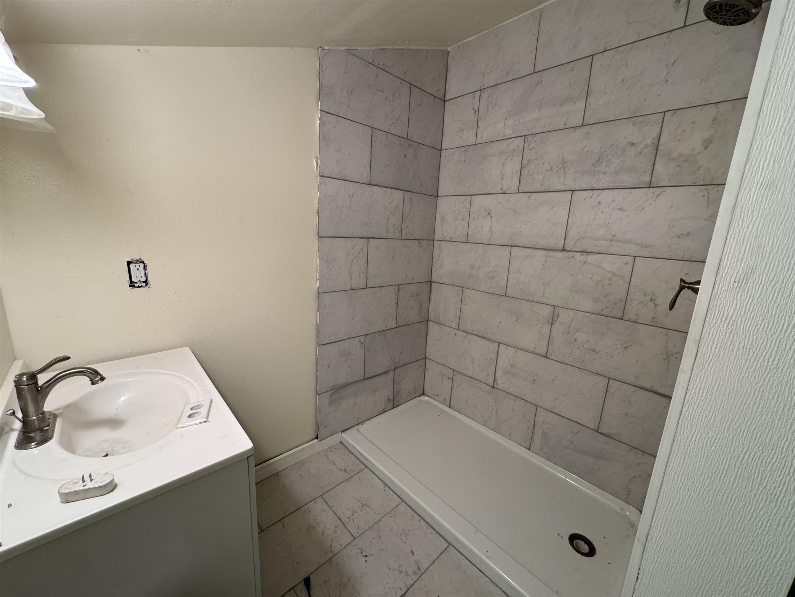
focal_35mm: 14
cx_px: 398
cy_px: 298
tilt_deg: -13.6
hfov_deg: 102.1
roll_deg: -2.6
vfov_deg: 85.7
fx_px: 322
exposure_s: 1/120
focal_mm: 2.22
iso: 320
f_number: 2.2
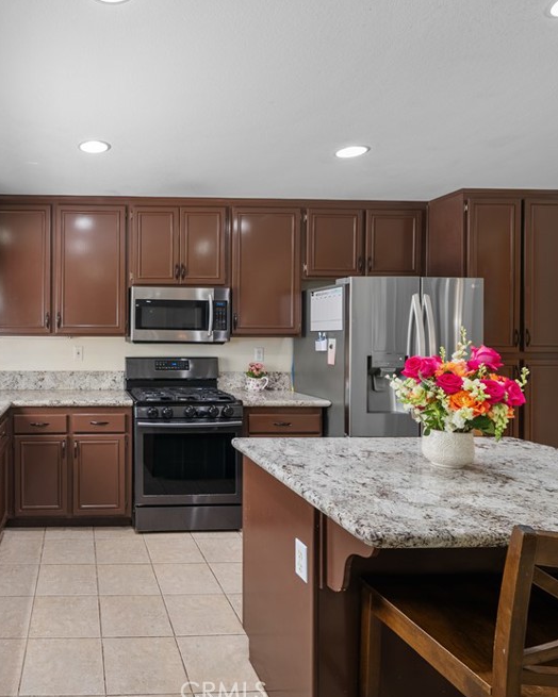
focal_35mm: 22
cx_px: 97
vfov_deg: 75.0
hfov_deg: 57.5
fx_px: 454
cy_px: 343
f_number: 9
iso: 100
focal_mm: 15
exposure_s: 1/1.25
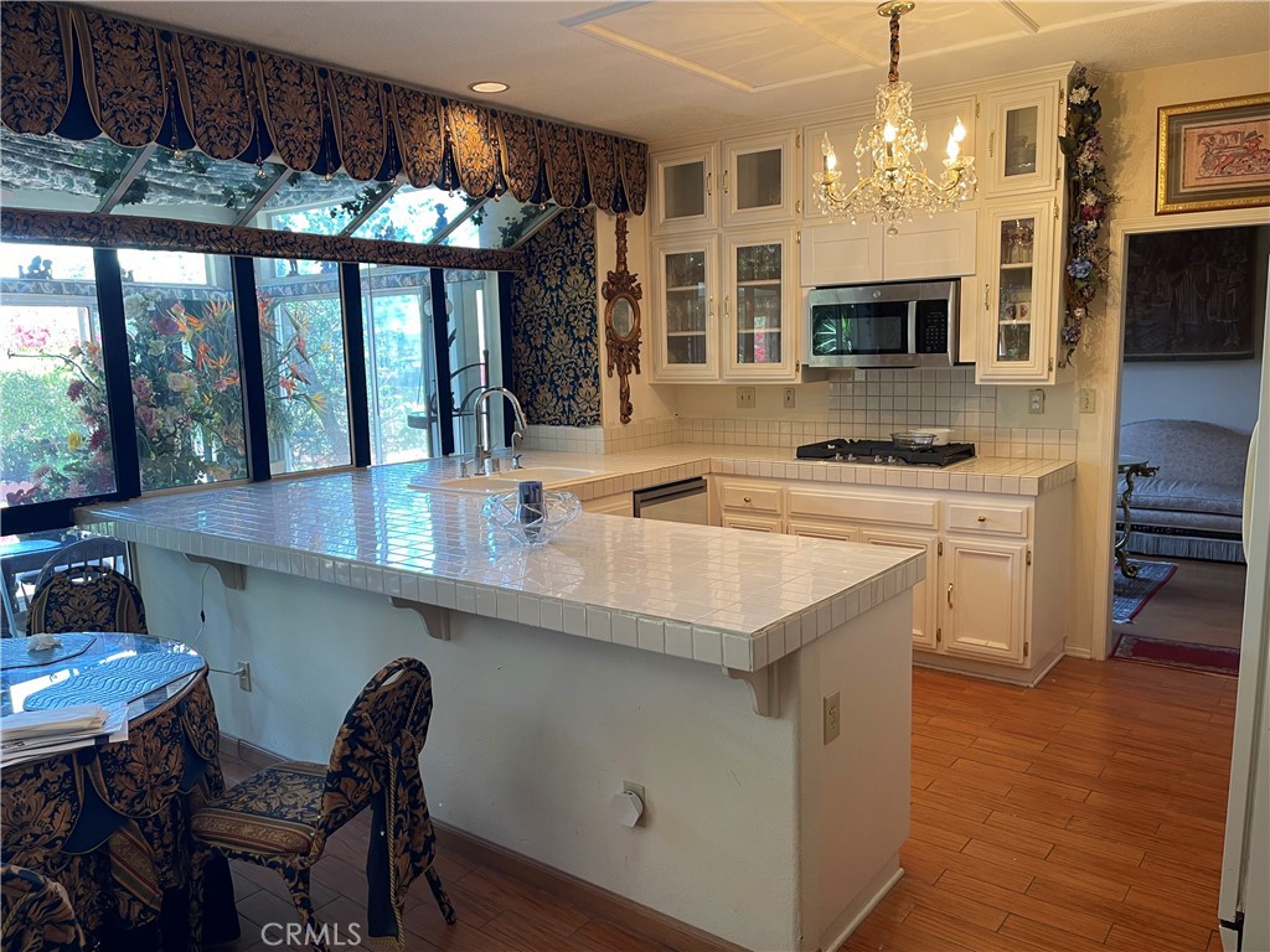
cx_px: 635
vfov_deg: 54.9
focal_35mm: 25
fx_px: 917
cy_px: 476
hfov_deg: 69.4
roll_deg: +0.9
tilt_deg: -9.6
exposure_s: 1/60
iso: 100
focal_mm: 5.1
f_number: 1.6
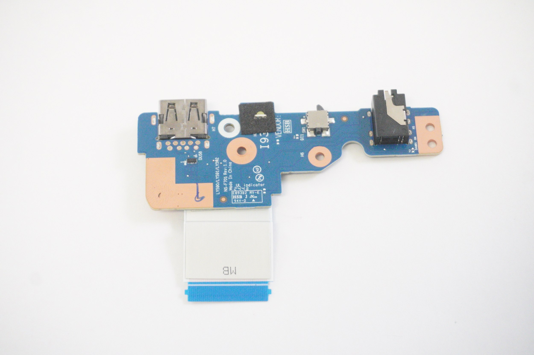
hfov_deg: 31.2
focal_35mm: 64
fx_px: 956
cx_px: 267
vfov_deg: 21.0
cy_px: 178
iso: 8000
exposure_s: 1/250
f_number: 5.6
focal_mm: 43
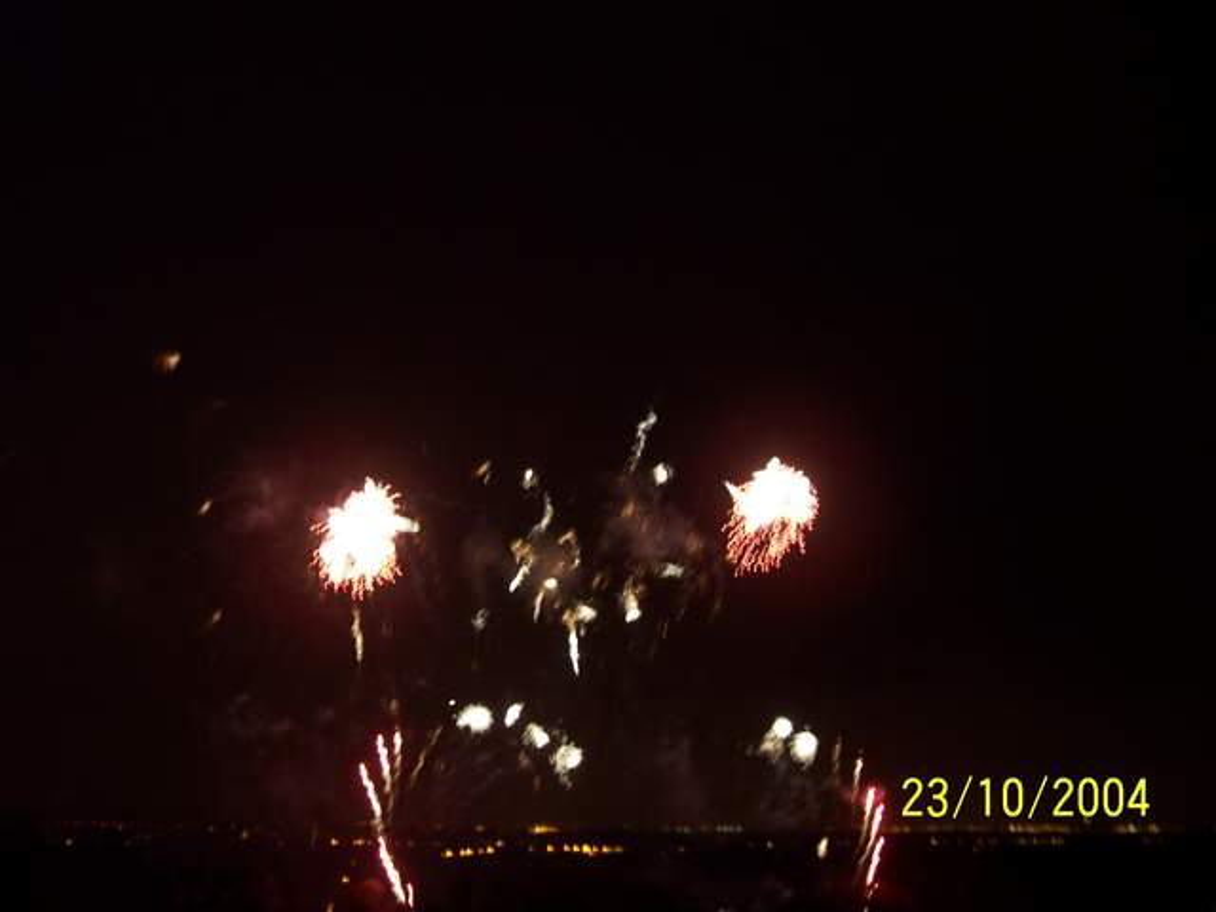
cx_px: 608
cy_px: 456
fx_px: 1335
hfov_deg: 49.0
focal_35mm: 38
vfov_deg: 37.7
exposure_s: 1/2
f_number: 2.8
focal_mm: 8
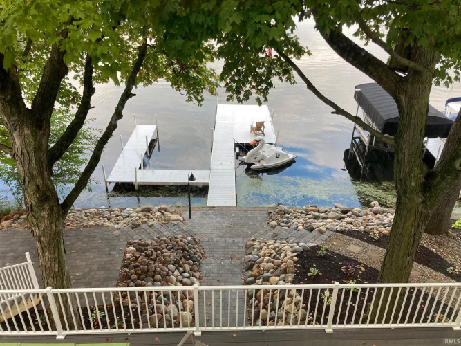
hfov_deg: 63.5
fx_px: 373
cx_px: 230
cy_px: 173
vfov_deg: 49.7
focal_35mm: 28
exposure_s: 1/120
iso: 32
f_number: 1.8
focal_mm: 3.99
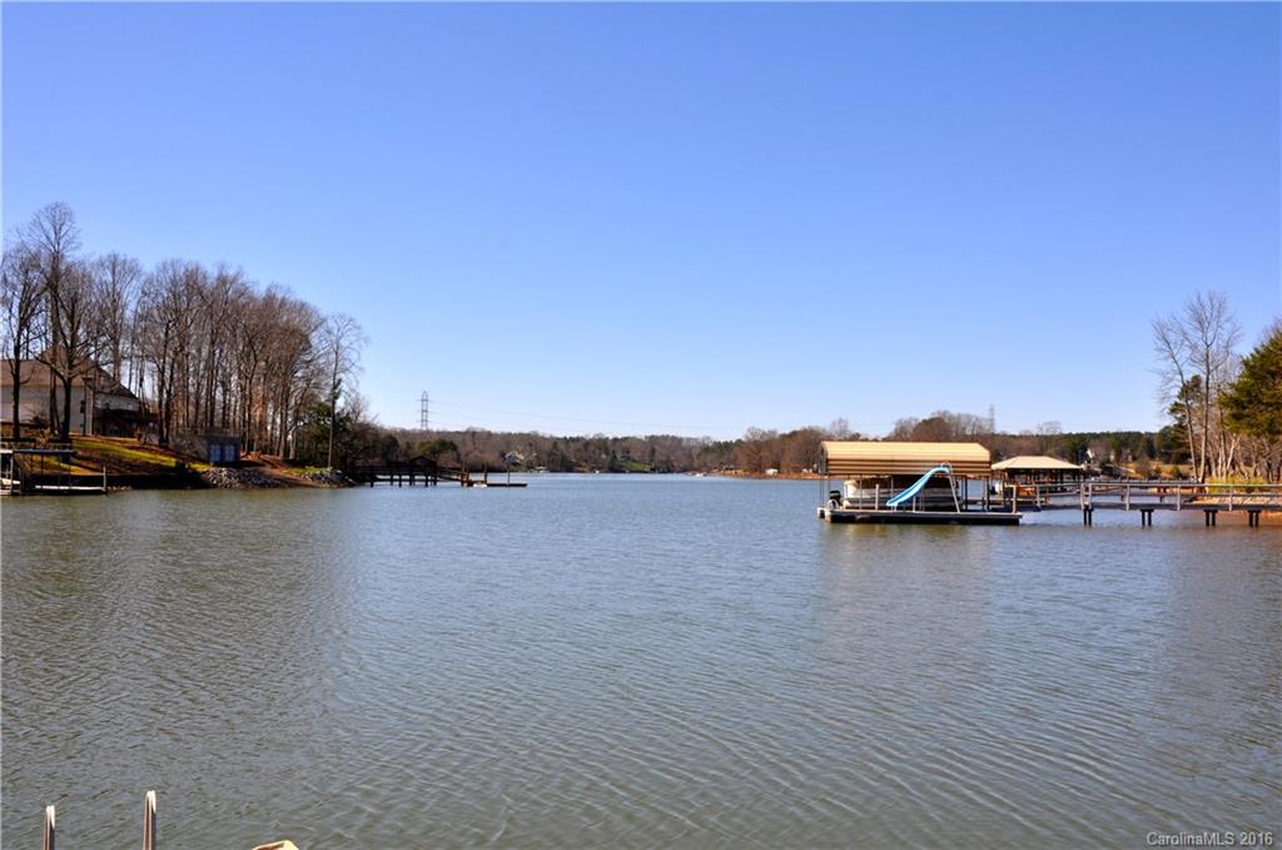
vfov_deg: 38.2
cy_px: 425
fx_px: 1226
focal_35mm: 34
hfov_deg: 55.2
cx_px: 641
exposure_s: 1/200
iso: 200
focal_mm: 23
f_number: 14
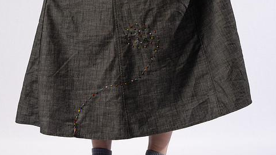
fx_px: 644
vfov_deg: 13.8
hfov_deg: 24.2
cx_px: 121
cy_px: 68
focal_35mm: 88
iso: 100
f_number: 8
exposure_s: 1/125
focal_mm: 70
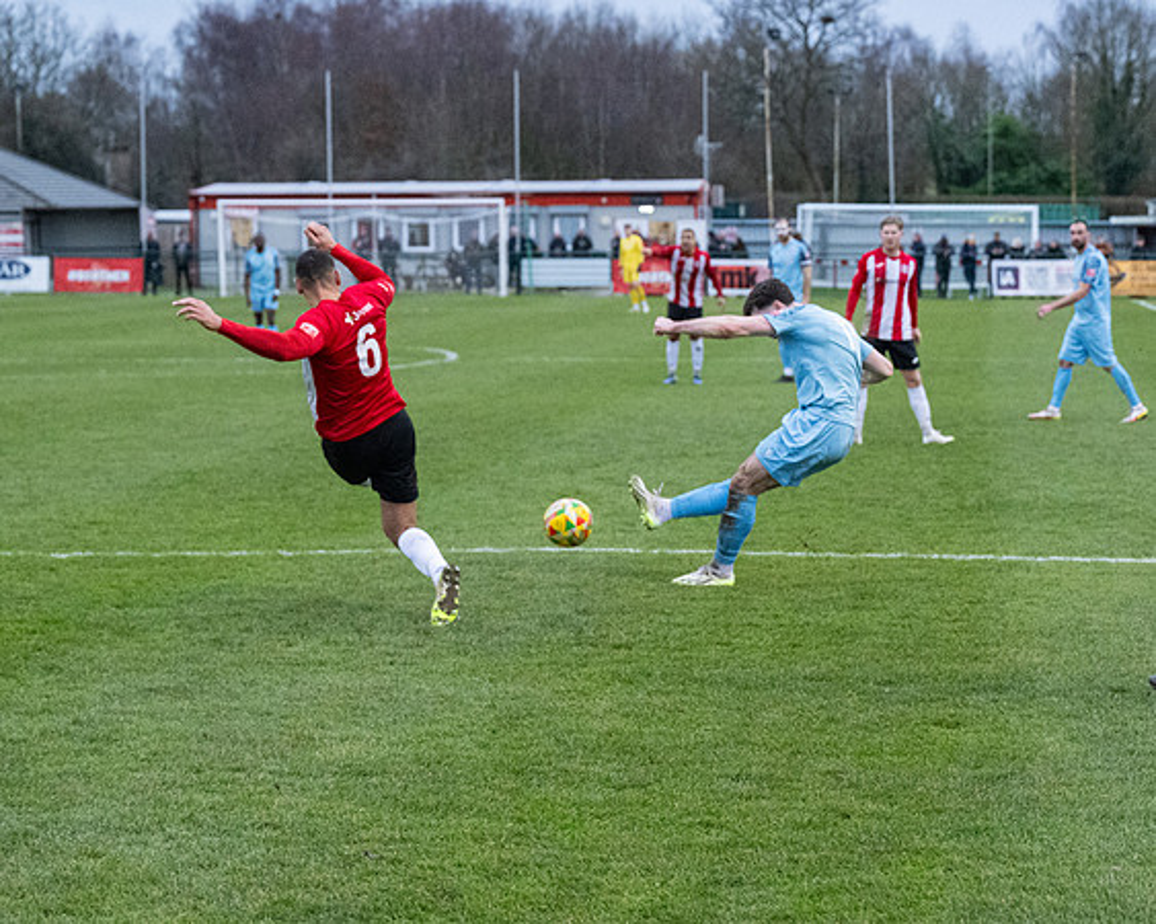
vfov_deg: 12.7
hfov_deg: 15.8
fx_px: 4166
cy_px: 462
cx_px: 811
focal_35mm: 122
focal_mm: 77
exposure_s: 1/1250
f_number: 4
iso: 5000
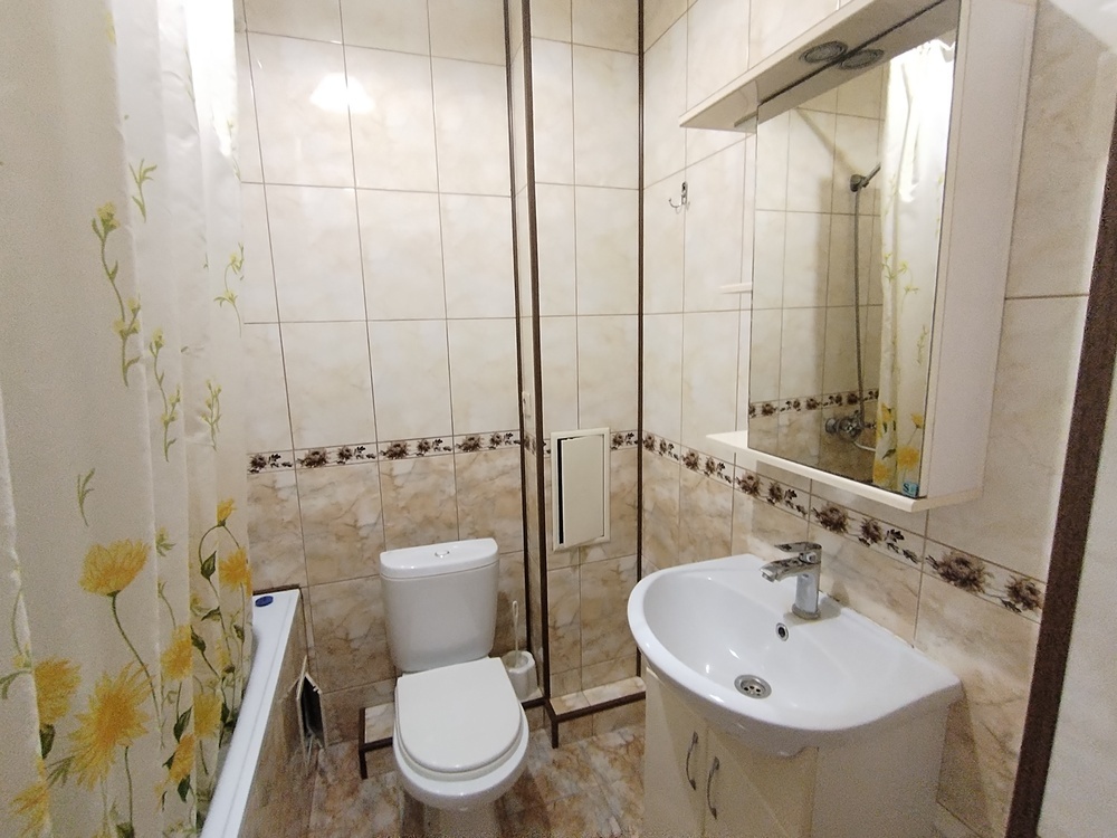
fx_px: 516
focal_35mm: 16
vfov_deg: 78.1
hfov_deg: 94.5
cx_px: 558
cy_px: 419
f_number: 2.2
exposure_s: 1/24
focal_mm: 1.42
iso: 638
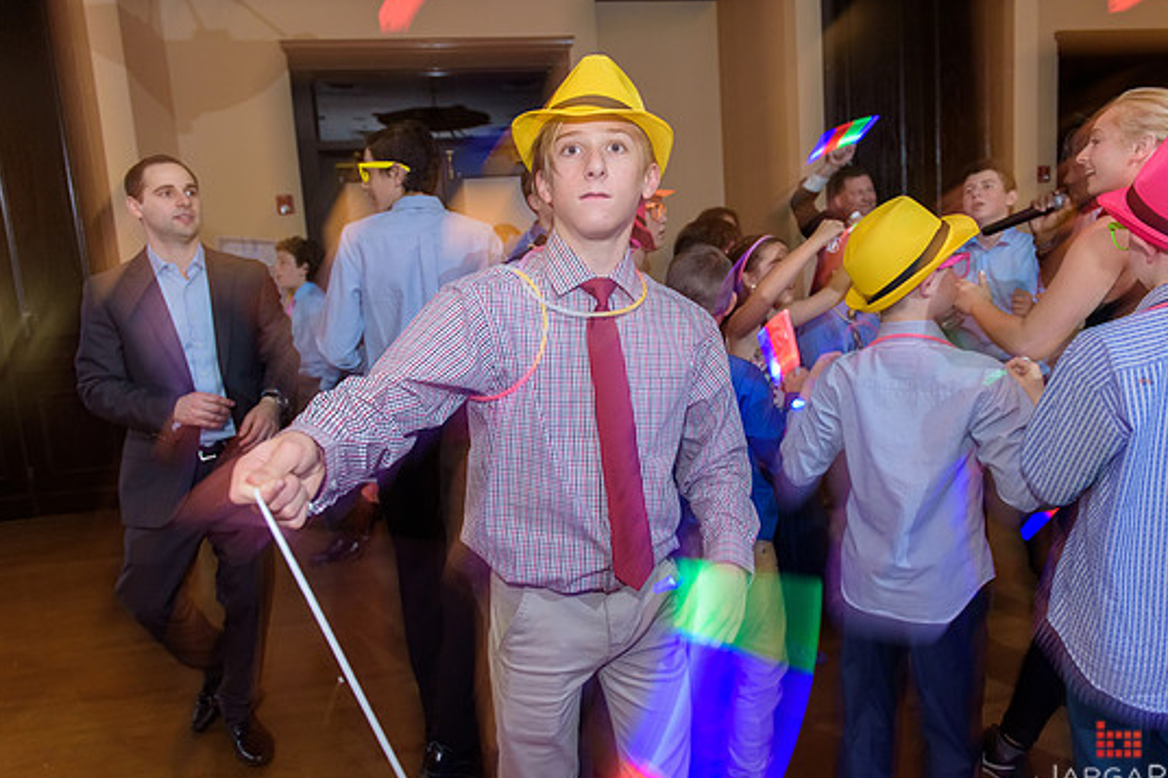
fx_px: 843
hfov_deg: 69.3
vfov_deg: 49.5
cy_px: 413
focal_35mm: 26
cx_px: 619
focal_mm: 24
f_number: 3.2
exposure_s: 1/25
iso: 1600
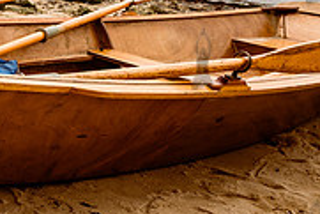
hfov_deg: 22.2
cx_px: -27
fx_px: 774
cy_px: -27
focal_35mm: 87
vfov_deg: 15.3
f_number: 5
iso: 200
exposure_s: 1/1000
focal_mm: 27
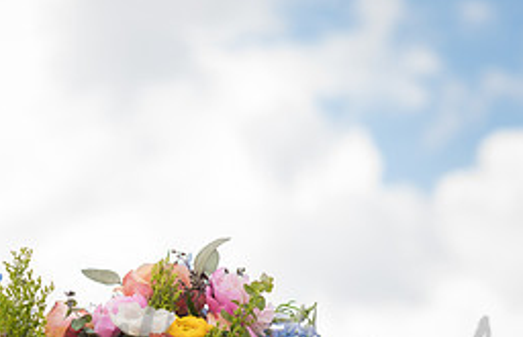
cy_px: 394
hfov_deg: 9.7
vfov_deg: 6.3
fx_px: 3063
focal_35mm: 213
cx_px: 2
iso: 160
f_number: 3.5
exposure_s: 1/640
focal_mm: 85
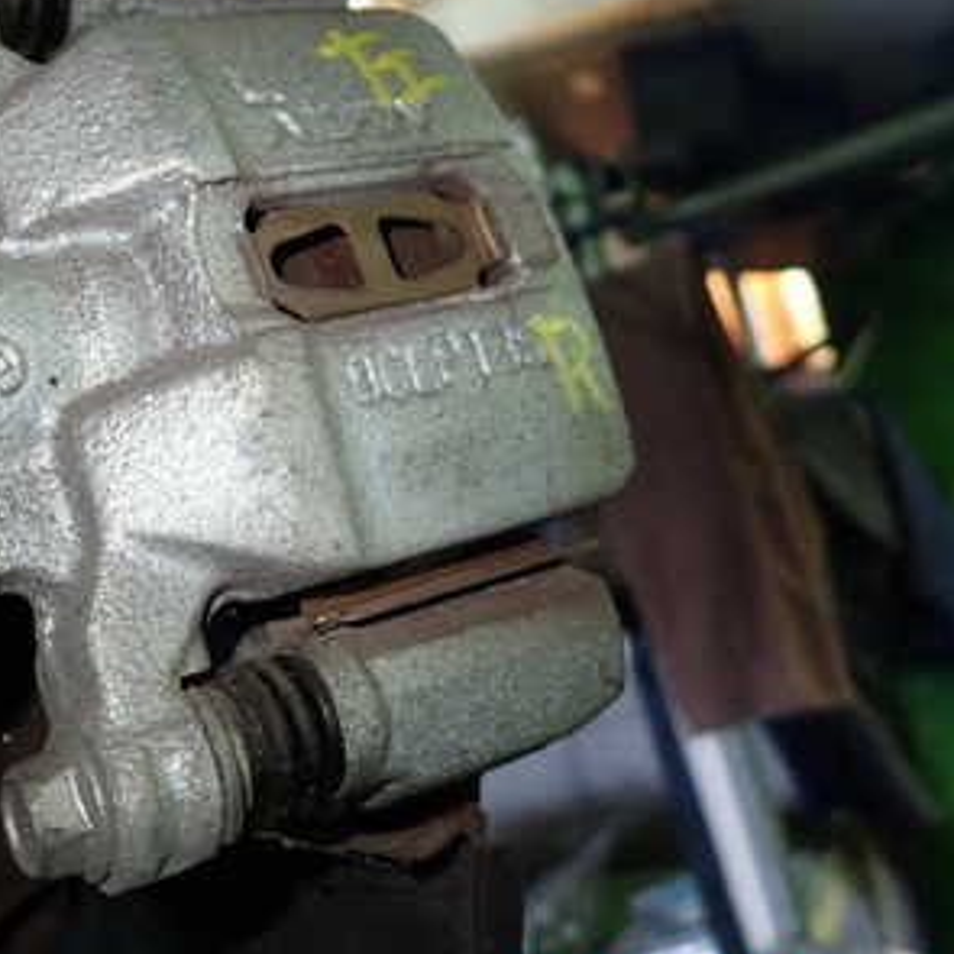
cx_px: 275
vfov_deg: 37.1
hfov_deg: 36.9
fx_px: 1403
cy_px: 314
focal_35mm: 45
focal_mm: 4.5
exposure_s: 1/40
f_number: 2
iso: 200
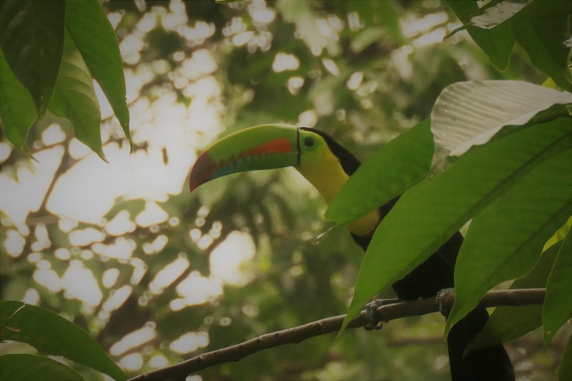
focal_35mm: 720
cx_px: 286
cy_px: 190
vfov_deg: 1.9
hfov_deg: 2.9
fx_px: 11437
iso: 500
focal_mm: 132
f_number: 6.4
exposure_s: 1/125
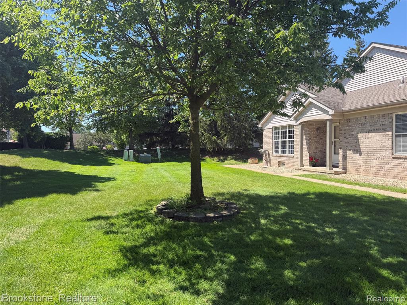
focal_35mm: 24
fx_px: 282
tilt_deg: -0.4
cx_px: 204
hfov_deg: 71.6
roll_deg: +0.5
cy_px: 152
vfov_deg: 56.8
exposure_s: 1/1770
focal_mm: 6.76
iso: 80
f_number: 1.78
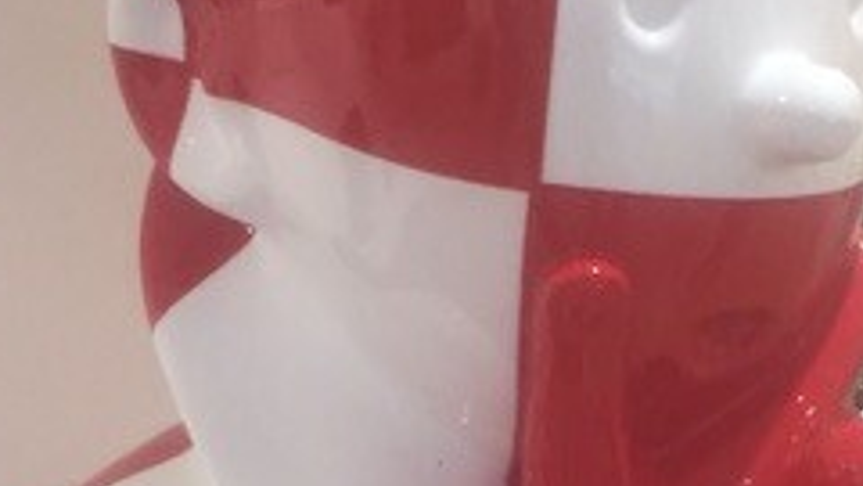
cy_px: 875
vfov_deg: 8.6
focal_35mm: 135
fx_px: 3089
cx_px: 698
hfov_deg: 15.8
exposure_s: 1/33
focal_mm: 4.15
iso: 50
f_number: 2.2
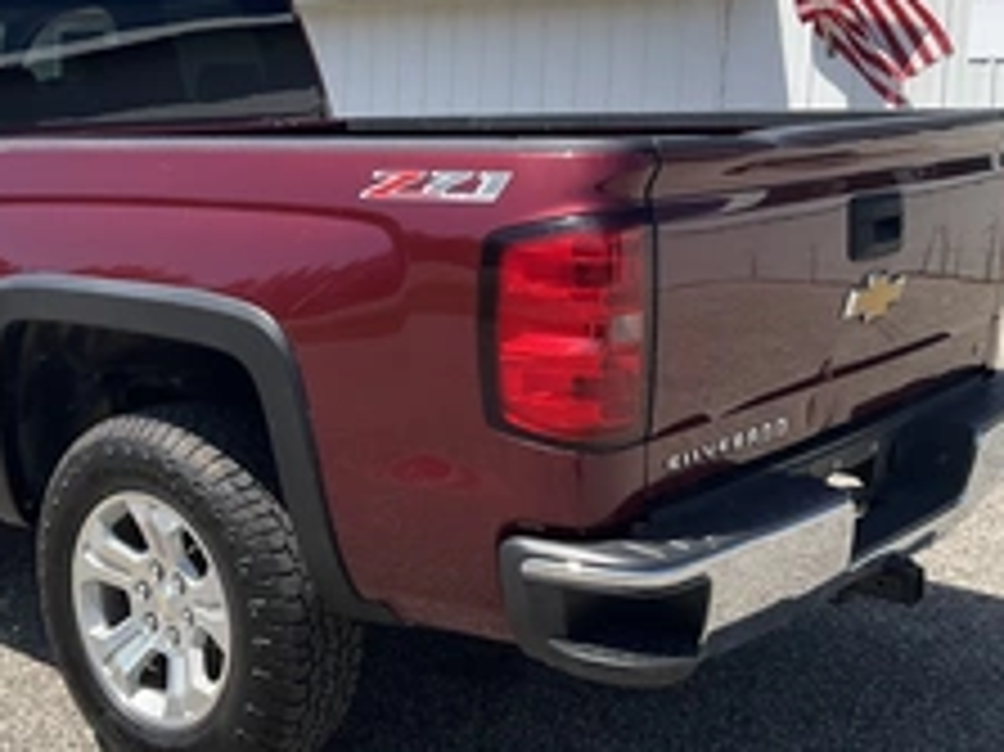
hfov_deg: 36.0
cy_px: 288
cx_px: 248
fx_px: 1507
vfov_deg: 27.9
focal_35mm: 52
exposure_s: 1/1311
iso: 25
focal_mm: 3
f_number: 1.8
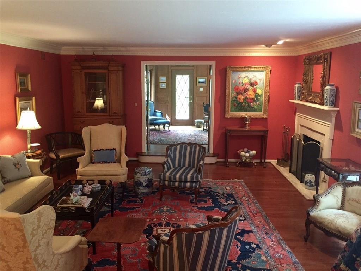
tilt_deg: -10.6
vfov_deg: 48.2
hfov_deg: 61.7
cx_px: 180
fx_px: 302
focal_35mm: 29
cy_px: 136
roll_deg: -0.7
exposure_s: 1/24
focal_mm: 4.15
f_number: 2.2
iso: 250
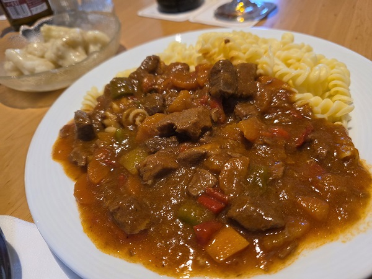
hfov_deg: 73.9
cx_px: 186
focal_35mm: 23
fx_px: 247
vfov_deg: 58.9
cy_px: 140
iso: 320
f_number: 1.7
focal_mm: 6.3
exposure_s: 1/100
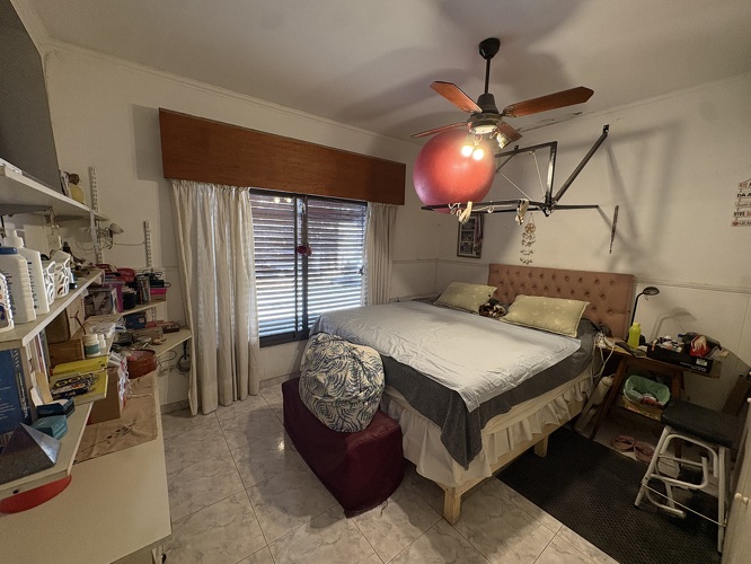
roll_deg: -1.2
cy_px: 282
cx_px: 376
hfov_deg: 102.0
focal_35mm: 14
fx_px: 304
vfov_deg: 85.7
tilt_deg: -8.0
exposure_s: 1/50
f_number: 2.2
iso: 250
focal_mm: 2.22
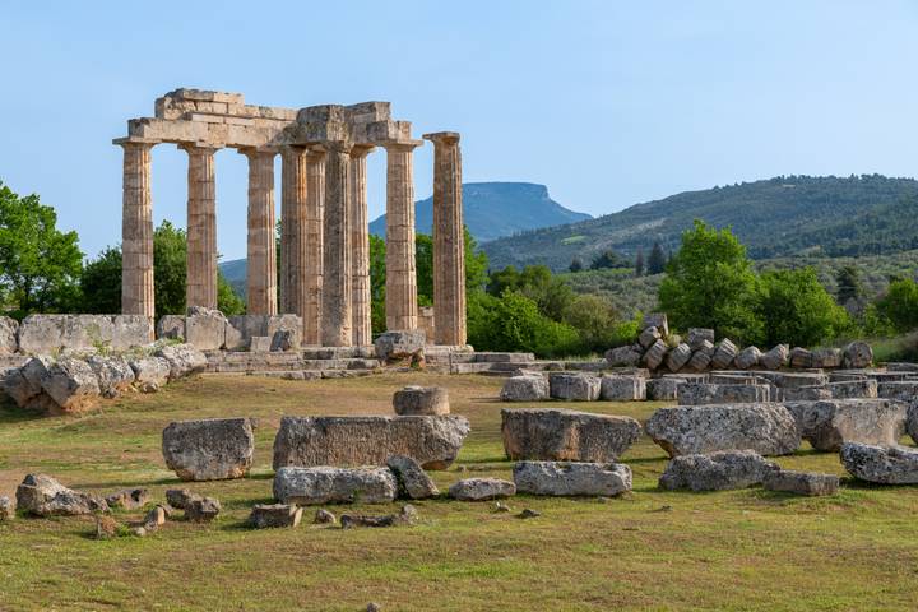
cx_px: 459
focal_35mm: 67
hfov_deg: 30.1
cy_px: 306
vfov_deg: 20.3
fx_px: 1708
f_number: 8
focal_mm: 45
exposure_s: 1/320
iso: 100
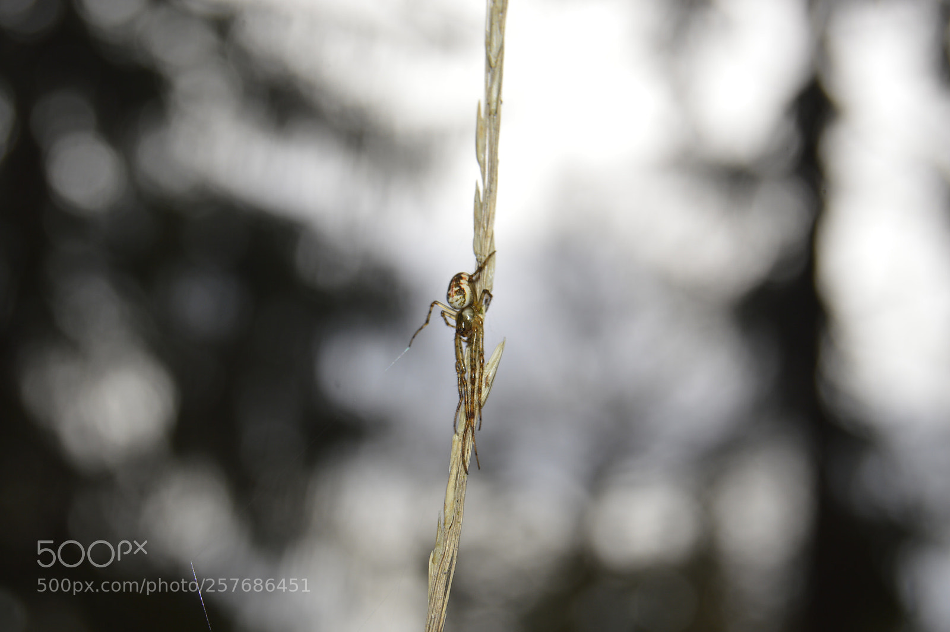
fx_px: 2175
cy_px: 316
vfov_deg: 16.5
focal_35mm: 82
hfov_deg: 24.6
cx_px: 475
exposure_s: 1/200
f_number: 10
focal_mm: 55
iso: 100
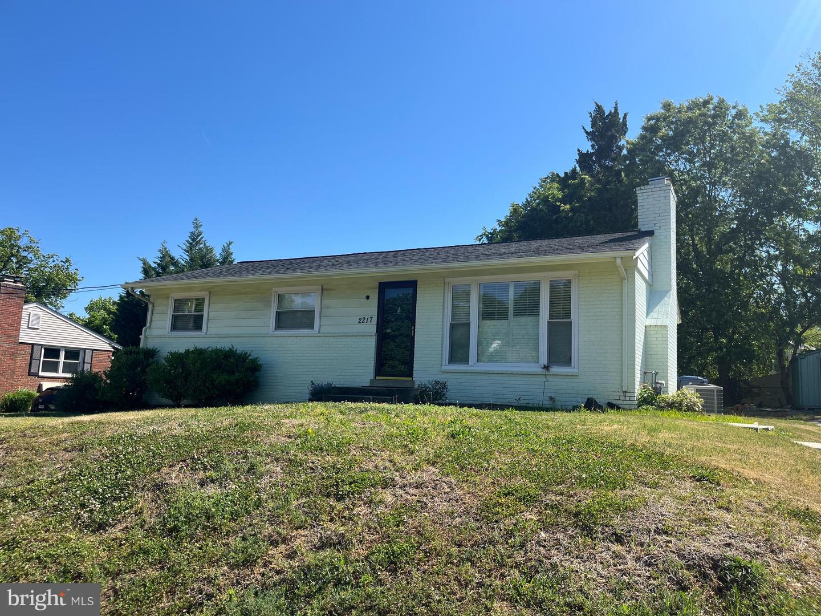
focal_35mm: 26
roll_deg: -2.2
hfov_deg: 67.3
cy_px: 308
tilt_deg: +7.9
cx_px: 410
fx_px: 617
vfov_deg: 53.1
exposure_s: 1/2825
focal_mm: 5.1
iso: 50
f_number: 1.6
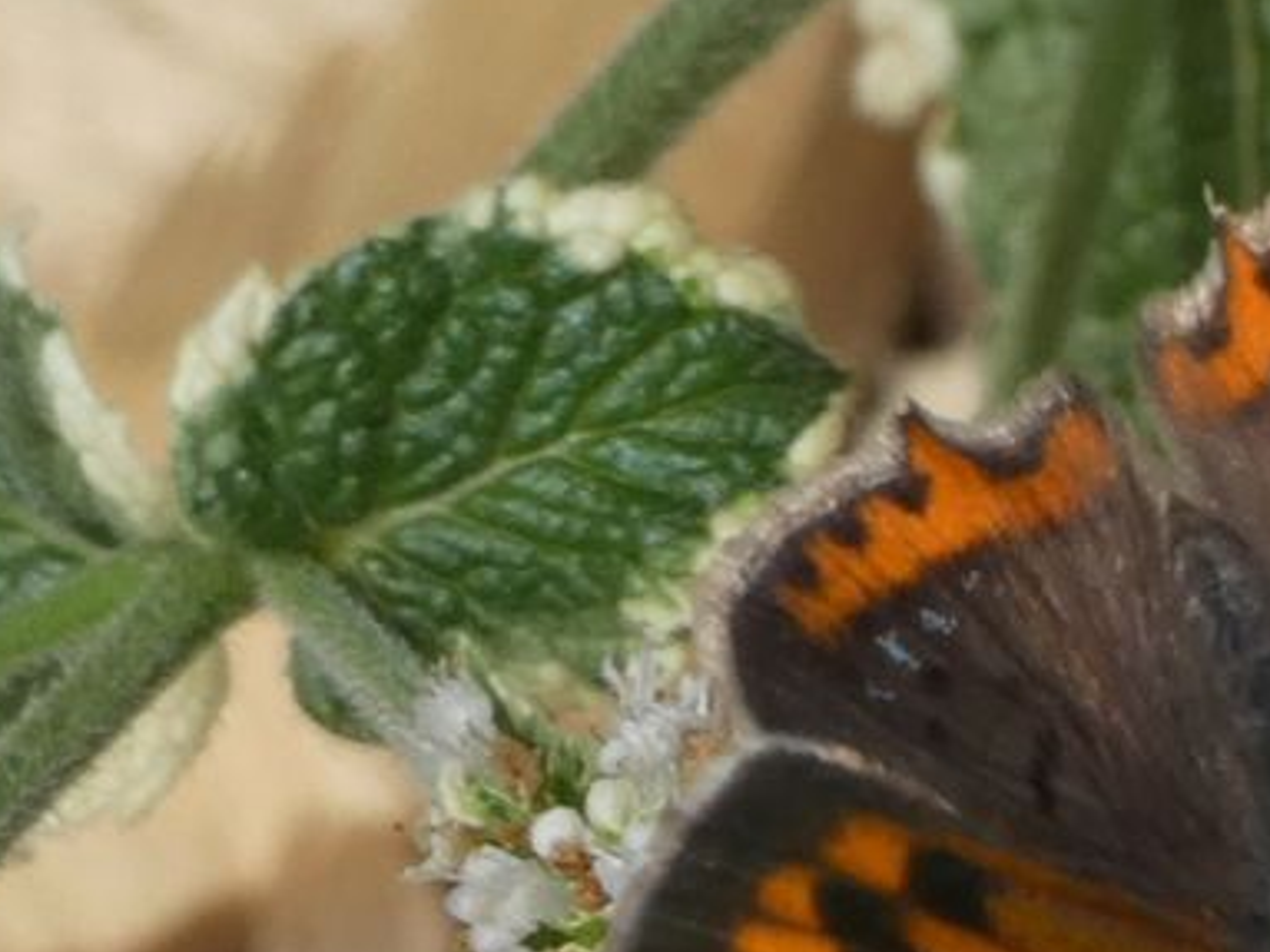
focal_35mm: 711
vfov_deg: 2.1
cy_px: 862
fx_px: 26077
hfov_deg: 2.8
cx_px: 1156
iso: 80
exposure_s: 1/100
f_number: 5.6
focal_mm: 57.2
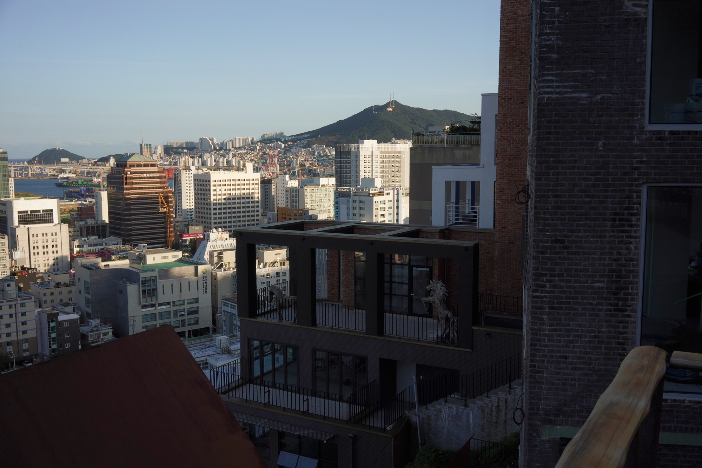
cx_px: 351
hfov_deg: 54.4
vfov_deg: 37.9
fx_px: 683
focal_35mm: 35
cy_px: 234
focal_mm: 35
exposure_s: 1/125
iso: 400
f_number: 20
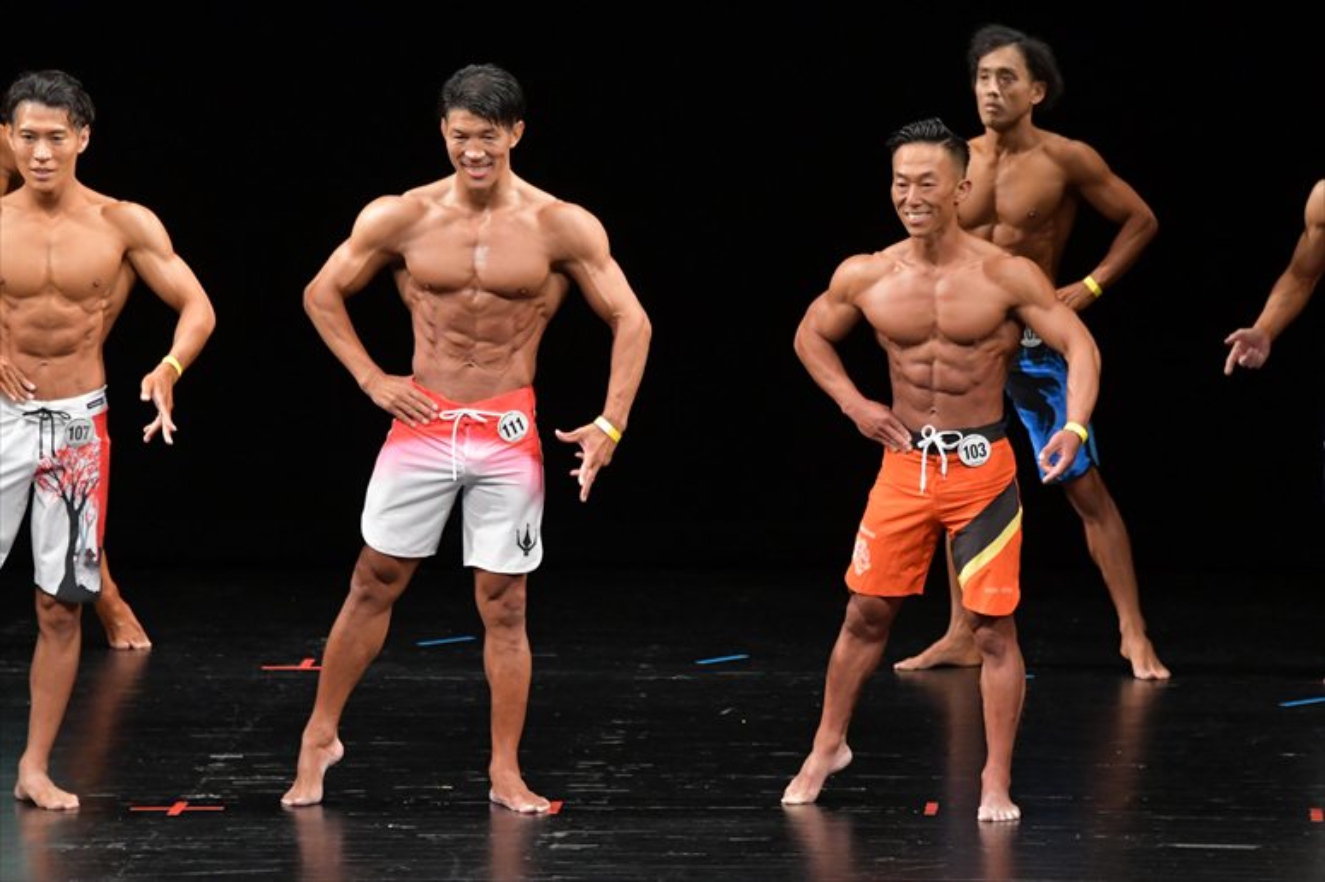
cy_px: 441
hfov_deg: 7.6
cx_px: 662
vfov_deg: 5.1
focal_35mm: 270
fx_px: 9933
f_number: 5.6
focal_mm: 180
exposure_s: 1/400
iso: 3200
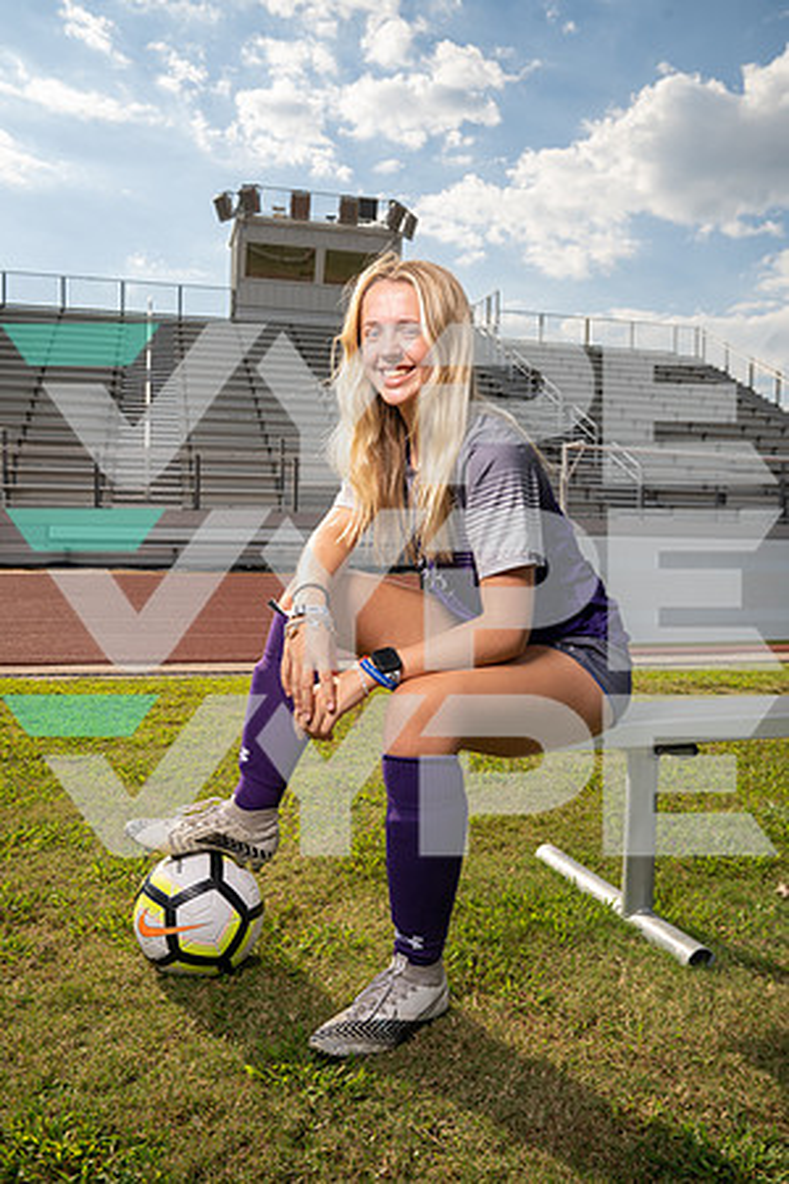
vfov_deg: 63.7
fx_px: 953
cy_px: 592
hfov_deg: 45.0
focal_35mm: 29
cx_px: 394
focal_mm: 29
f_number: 8
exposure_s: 1/640
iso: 250
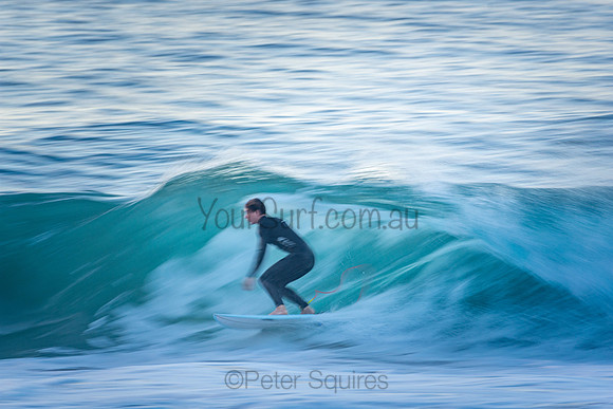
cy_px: 204
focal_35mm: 750
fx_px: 12773
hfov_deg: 2.7
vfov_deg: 1.8
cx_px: 306
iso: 100
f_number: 10
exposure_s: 1/25
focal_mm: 500
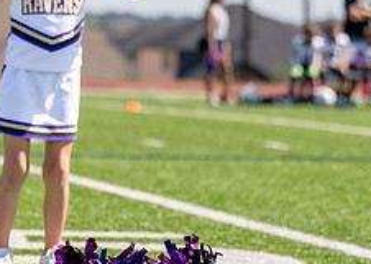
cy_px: 12
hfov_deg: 7.5
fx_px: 2811
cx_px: -62
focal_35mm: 267
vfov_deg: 5.4
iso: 200
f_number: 2.8
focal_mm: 86
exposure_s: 1/2500
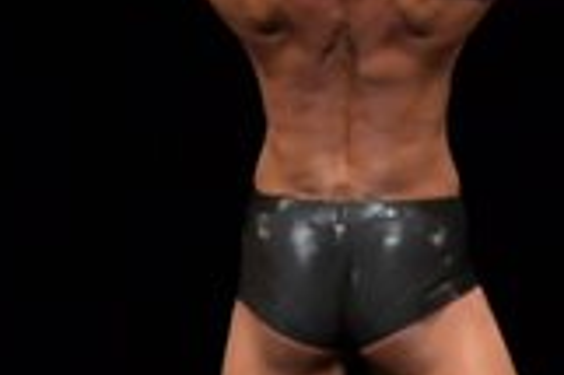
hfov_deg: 2.1
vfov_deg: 1.4
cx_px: 194
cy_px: 308
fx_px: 15259
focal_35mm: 975
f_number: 5.6
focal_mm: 135
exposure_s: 1/400
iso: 4000
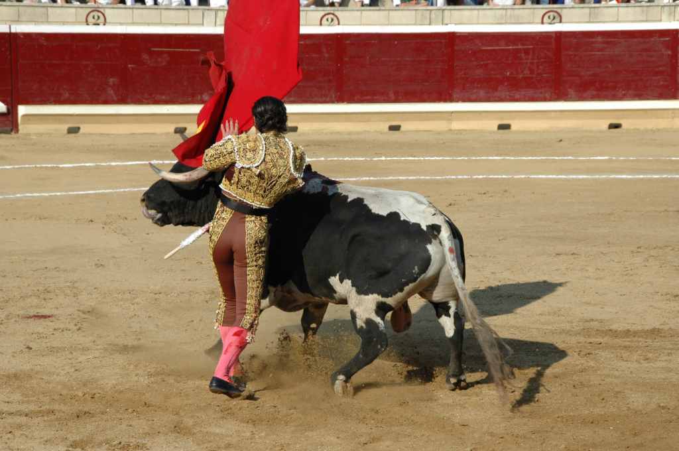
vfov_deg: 8.9
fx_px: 2882
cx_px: 340
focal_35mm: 153
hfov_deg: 13.4
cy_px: 226
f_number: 9
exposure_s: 1/500
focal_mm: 102
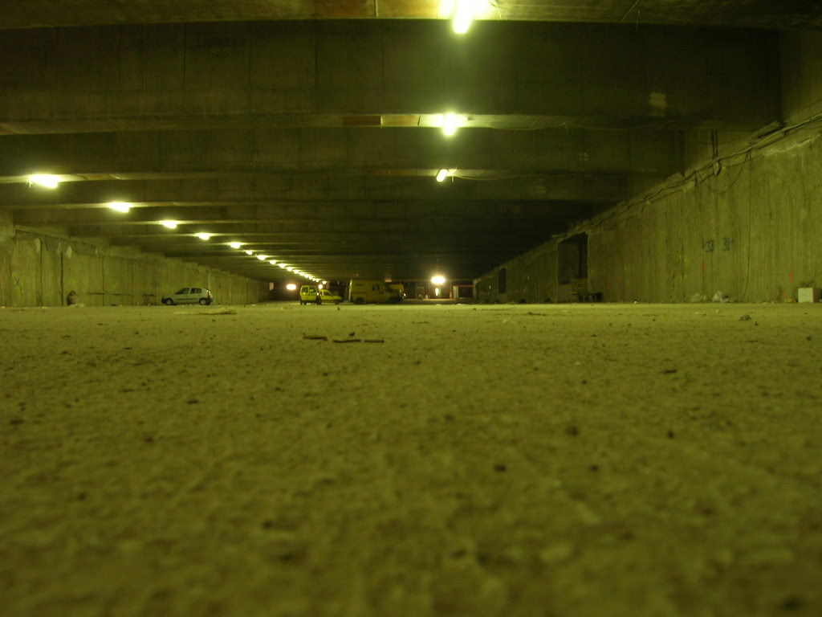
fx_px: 807
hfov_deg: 54.0
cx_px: 411
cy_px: 308
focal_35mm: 34
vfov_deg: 41.8
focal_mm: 5.7
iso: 50
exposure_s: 4
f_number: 4.9
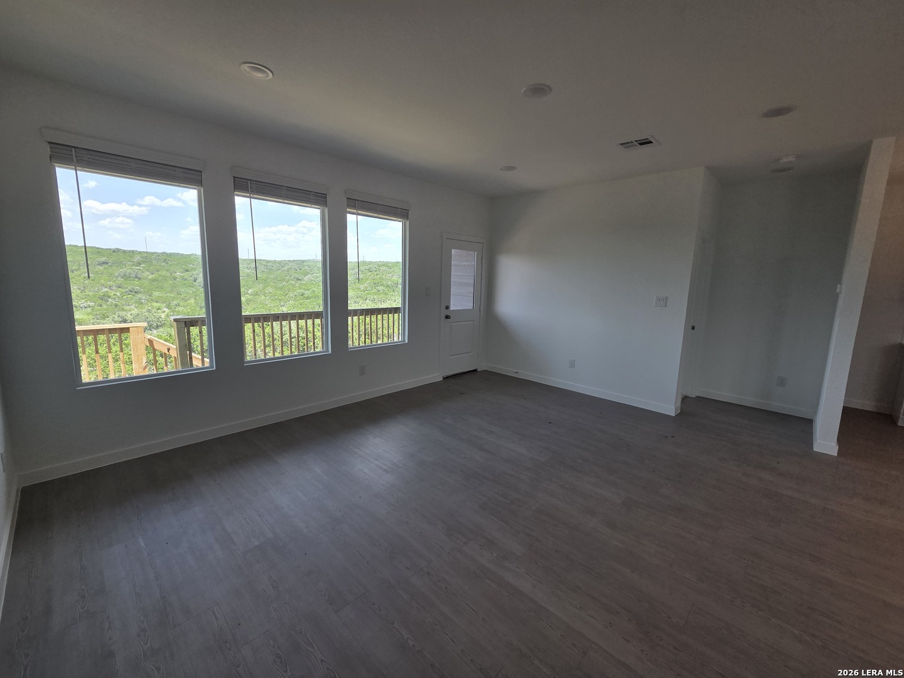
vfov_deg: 89.9
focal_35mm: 13
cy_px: 339
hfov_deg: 106.2
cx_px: 452
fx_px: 339
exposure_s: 1/224
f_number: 2.2
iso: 50
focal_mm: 2.2
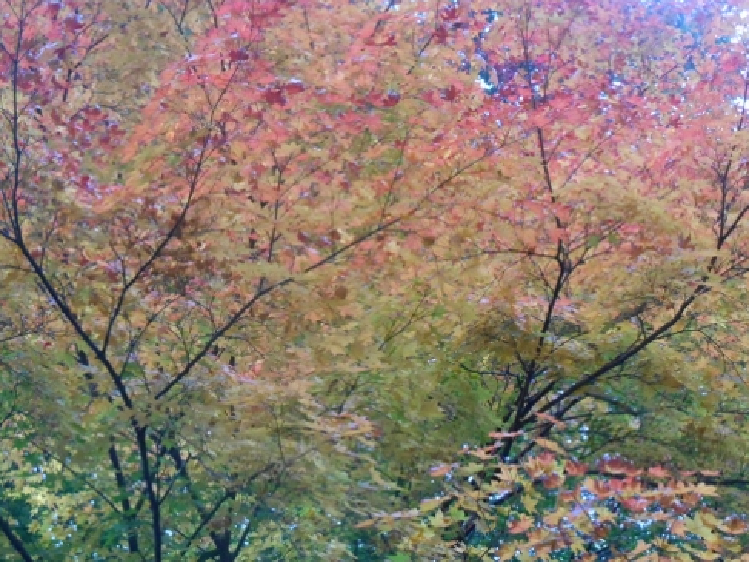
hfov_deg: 21.3
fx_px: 1990
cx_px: 474
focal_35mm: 92
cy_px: 217
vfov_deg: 16.0
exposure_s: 1/125
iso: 800
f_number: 4.5
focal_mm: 12.5
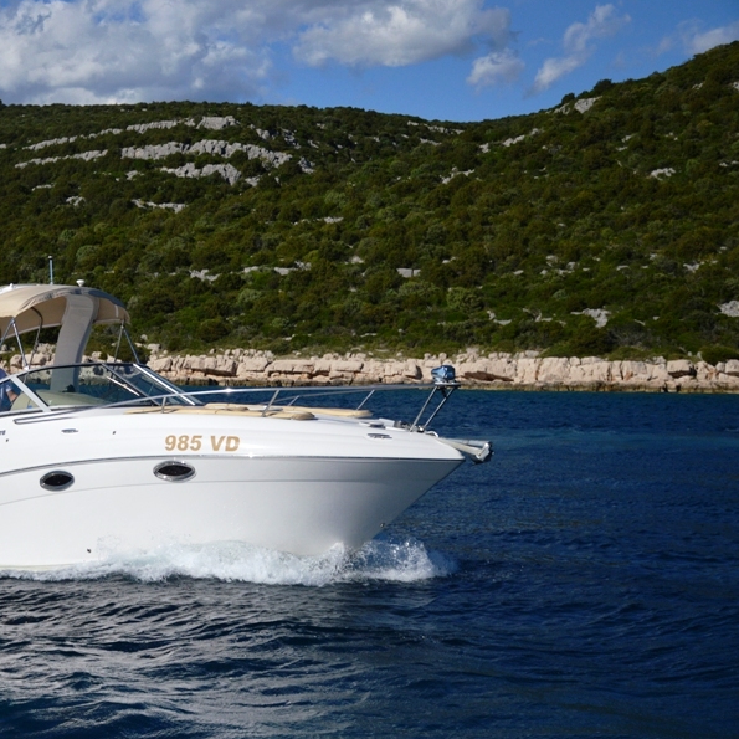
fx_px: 1634
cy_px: 369
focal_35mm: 68
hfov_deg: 25.2
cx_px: 183
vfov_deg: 25.5
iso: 125
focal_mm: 35
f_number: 4.2
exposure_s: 1/4000
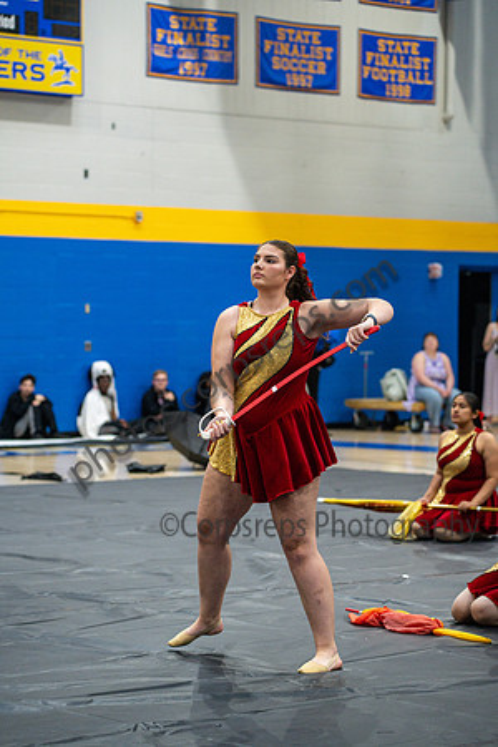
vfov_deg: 18.3
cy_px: 374
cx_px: 249
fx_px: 2324
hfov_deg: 12.2
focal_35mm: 112
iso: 4000
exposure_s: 1/500
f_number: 4
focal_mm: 112
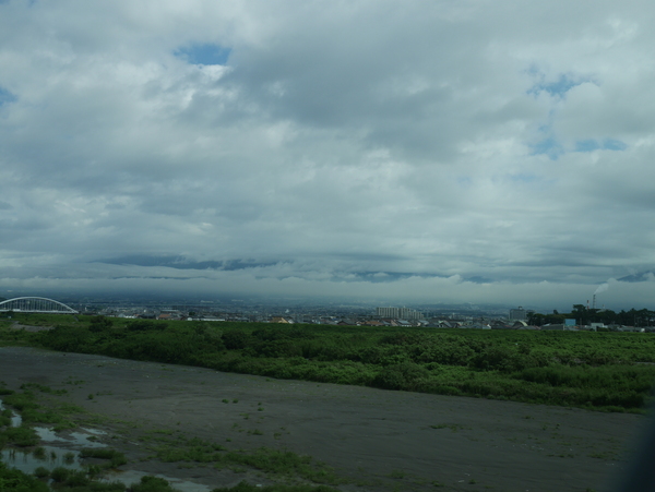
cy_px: 246
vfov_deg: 36.0
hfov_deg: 46.8
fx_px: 757
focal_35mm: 40
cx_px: 328
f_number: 10
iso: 200
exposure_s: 1/400
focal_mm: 20
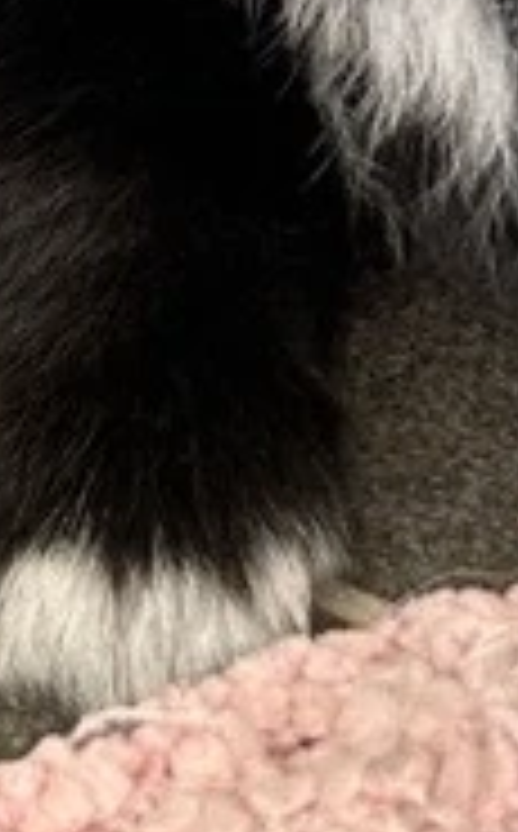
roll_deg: +0.4
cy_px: -238
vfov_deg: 10.3
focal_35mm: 199
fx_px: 4512
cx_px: 455
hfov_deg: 6.6
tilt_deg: -29.1
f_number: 1.5
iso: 50
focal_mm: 5.7
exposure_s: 1/121
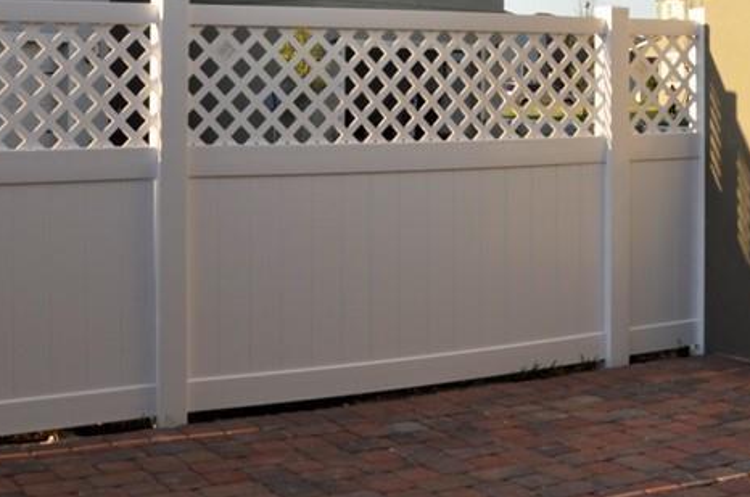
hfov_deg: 31.9
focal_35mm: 63
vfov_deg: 20.6
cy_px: -27
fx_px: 1310
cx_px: 439
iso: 200
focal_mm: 18
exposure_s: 1/200
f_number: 7.1
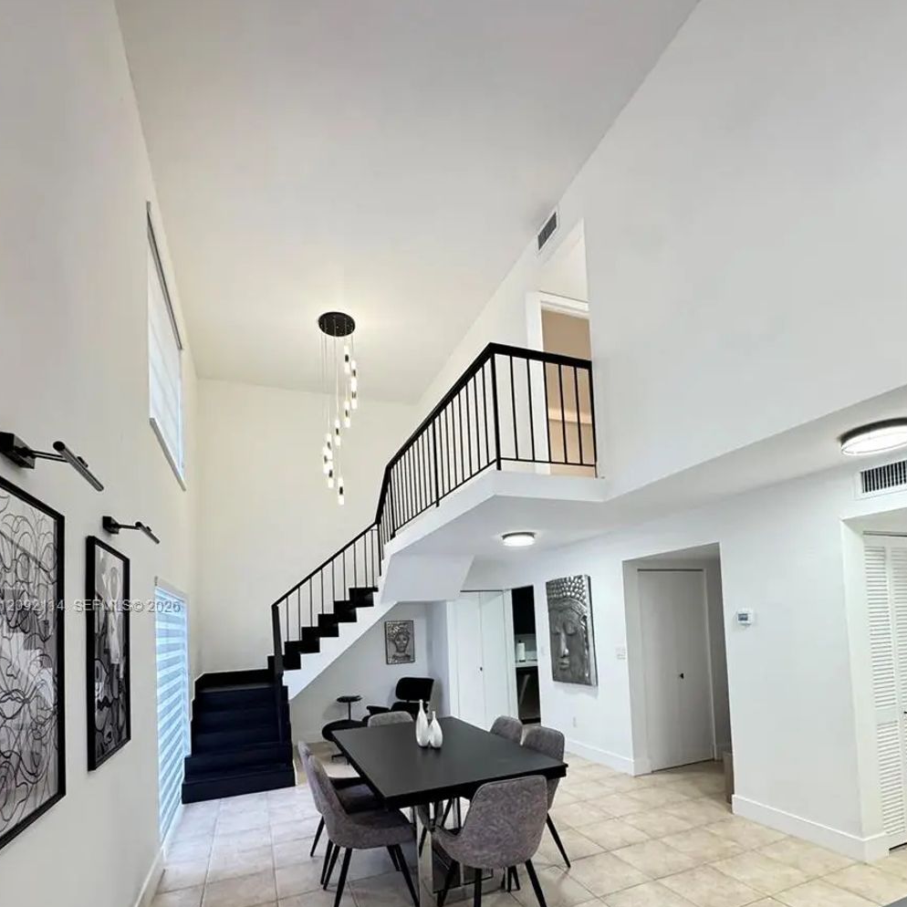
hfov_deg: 84.0
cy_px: 606
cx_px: 454
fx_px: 504
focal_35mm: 17
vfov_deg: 81.1
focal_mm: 2.22
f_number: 2.2
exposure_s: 1/60
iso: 250
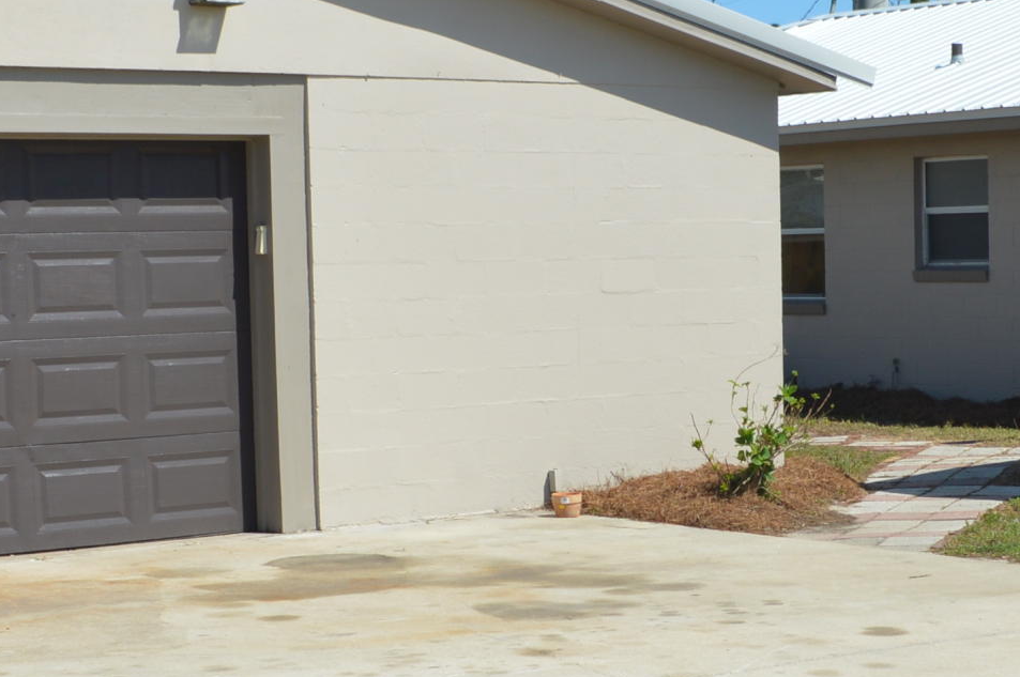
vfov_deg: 16.0
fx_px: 2405
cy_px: 457
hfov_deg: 23.8
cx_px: 709
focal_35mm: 85
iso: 100
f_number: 8
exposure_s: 1/250
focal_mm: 18
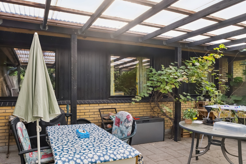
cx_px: 89
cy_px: 90
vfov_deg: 56.5
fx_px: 152
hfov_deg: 76.2
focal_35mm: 22
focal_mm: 10.8
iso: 200
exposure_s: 1/100
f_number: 6.3
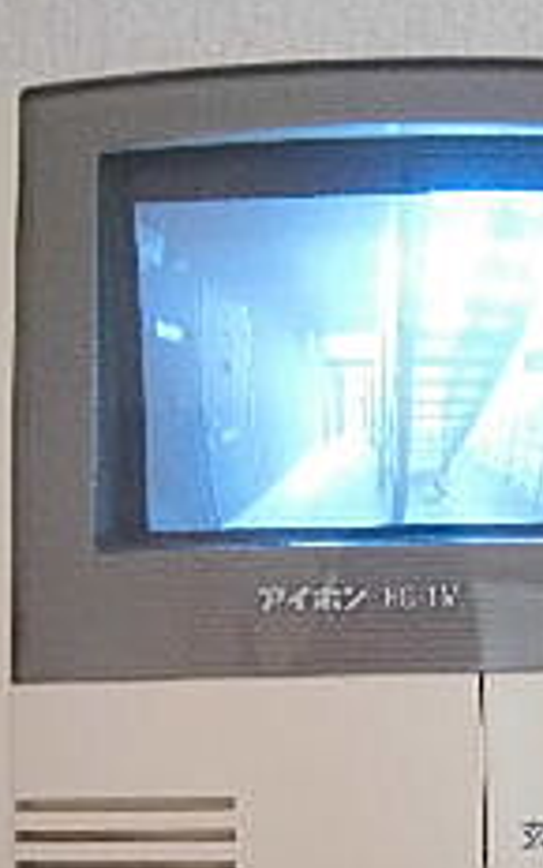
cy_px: 606
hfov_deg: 22.5
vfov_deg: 35.2
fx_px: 1350
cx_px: 419
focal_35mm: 57
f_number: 2.8
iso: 800
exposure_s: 1/50
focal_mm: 4.7
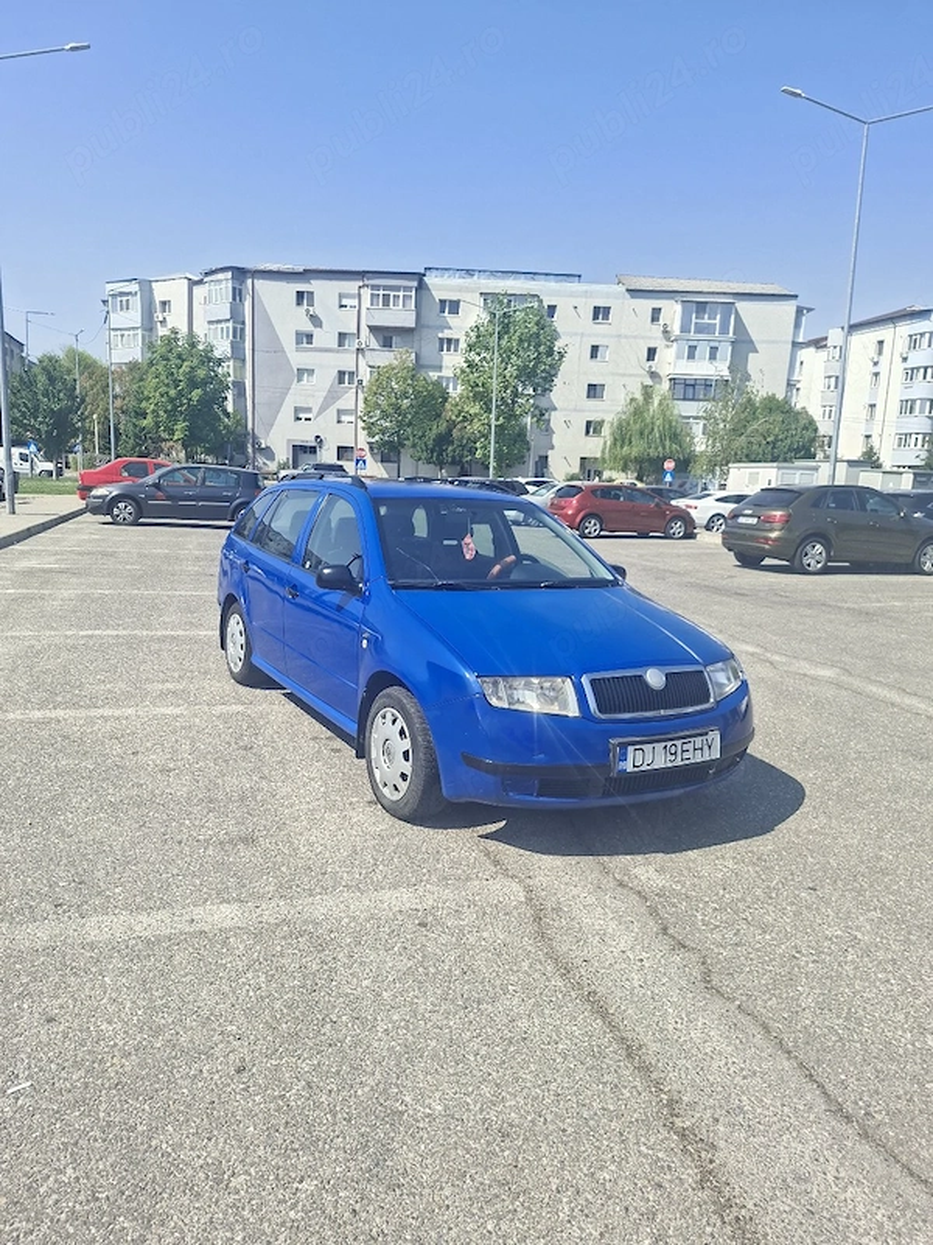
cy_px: 622
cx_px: 466
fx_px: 827
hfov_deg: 58.9
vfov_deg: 73.9
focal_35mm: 23
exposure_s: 1/500
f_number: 1.8
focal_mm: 5.54
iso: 32
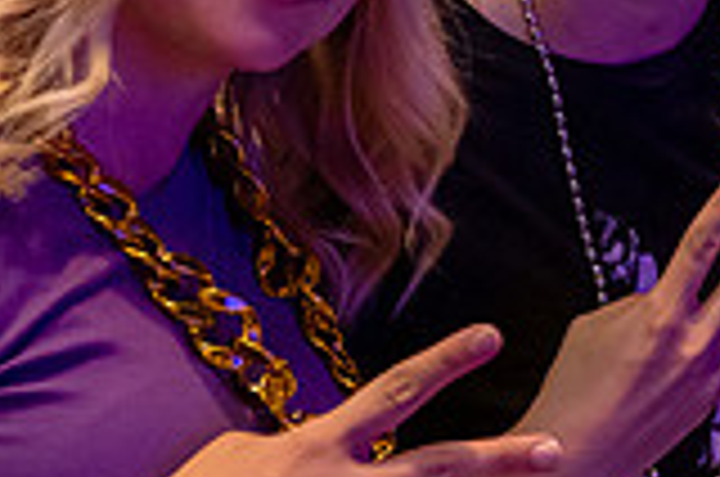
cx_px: 684
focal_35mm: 160
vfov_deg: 8.5
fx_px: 3194
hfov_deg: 12.7
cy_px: 38
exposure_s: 1/125
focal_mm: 44
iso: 4000
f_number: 3.2
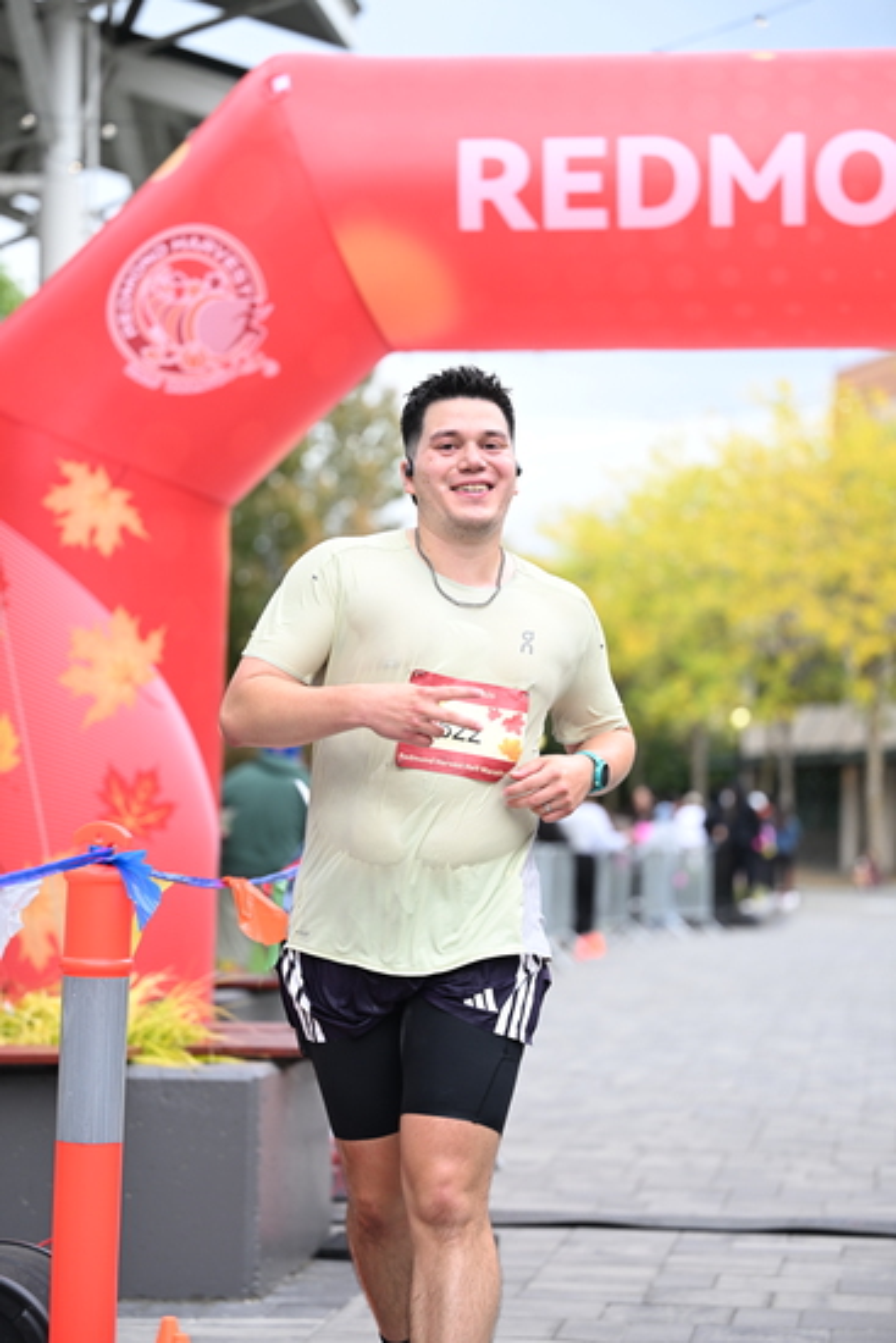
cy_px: 672
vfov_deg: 22.9
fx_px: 3320
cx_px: 448
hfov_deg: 15.4
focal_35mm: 89
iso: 640
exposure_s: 1/1600
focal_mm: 89
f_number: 2.8
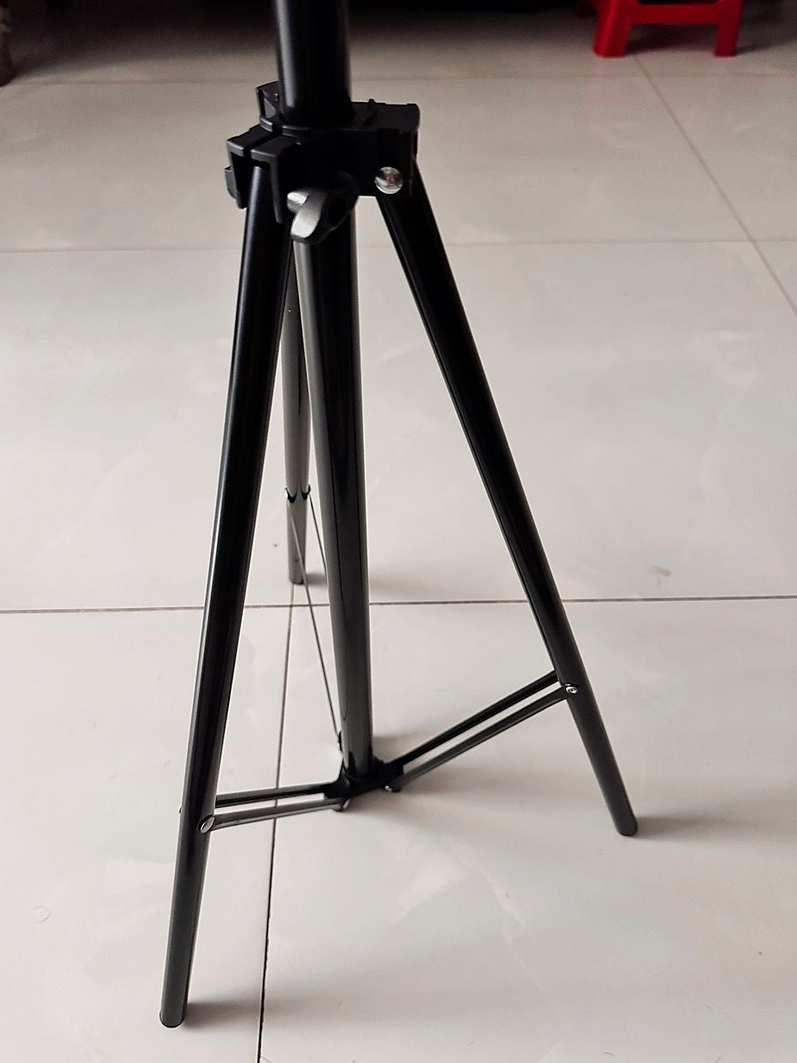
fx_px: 767
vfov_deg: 69.4
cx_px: 385
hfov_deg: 54.9
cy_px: 510
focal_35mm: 25
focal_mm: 6.76
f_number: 1.78
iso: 800
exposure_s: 1/33
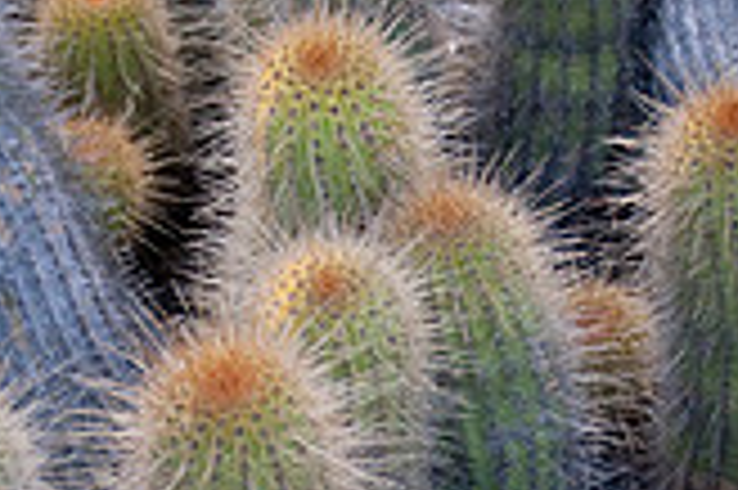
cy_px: 632
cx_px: 81
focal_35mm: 202
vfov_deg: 6.7
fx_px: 4137
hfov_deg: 10.1
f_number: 4.5
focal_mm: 38
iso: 800
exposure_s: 1/250
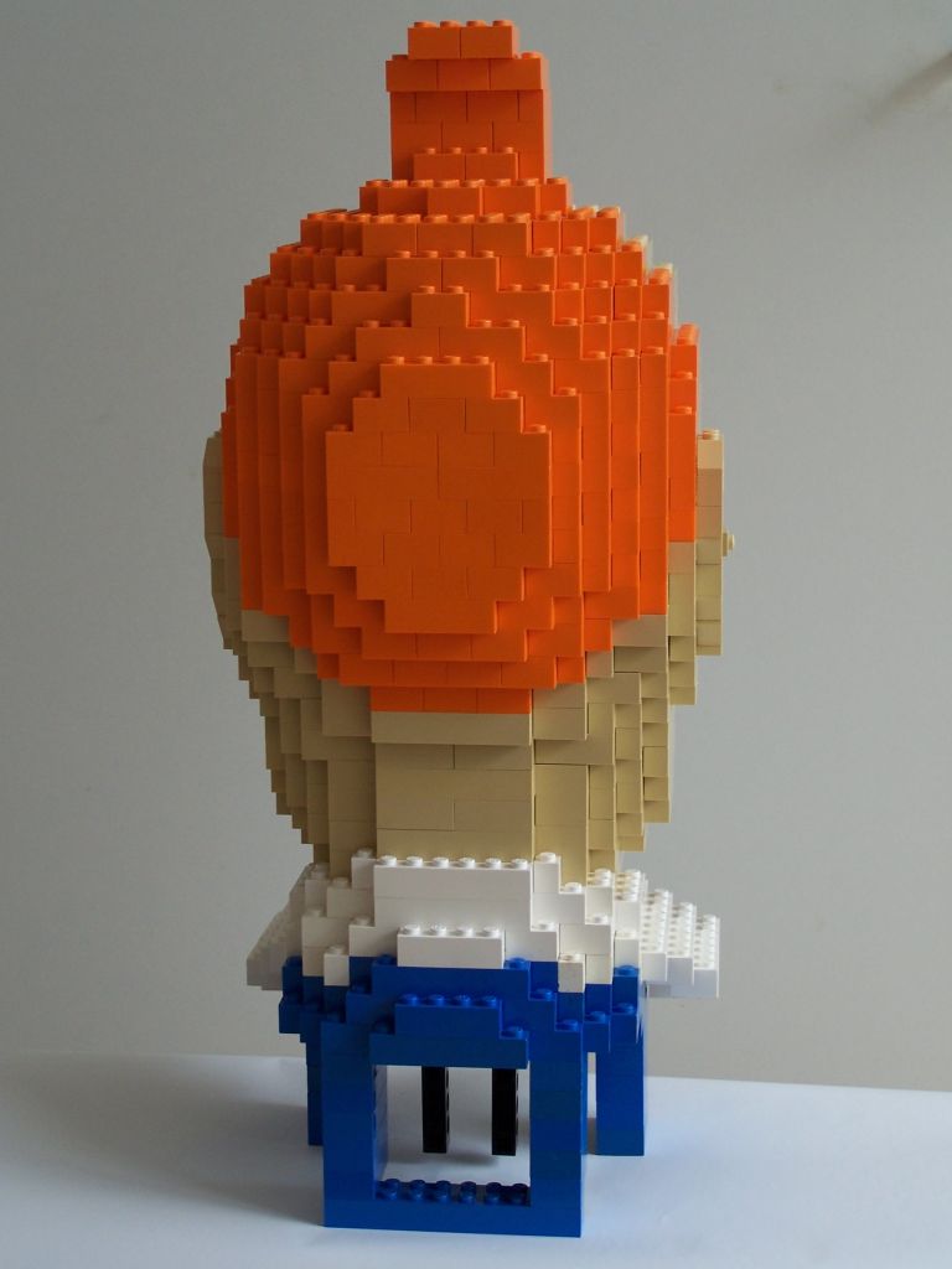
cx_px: 476
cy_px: 634
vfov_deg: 29.0
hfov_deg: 21.9
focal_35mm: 67
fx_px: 2457
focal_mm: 11.1
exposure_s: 1/90
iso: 80
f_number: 3.2
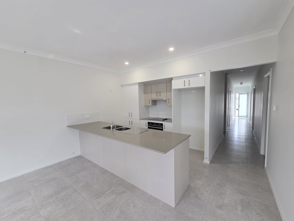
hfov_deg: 106.2
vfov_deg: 89.9
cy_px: 110
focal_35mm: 13
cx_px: 147
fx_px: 110
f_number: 2.2
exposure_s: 1/100
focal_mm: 2.2
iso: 125
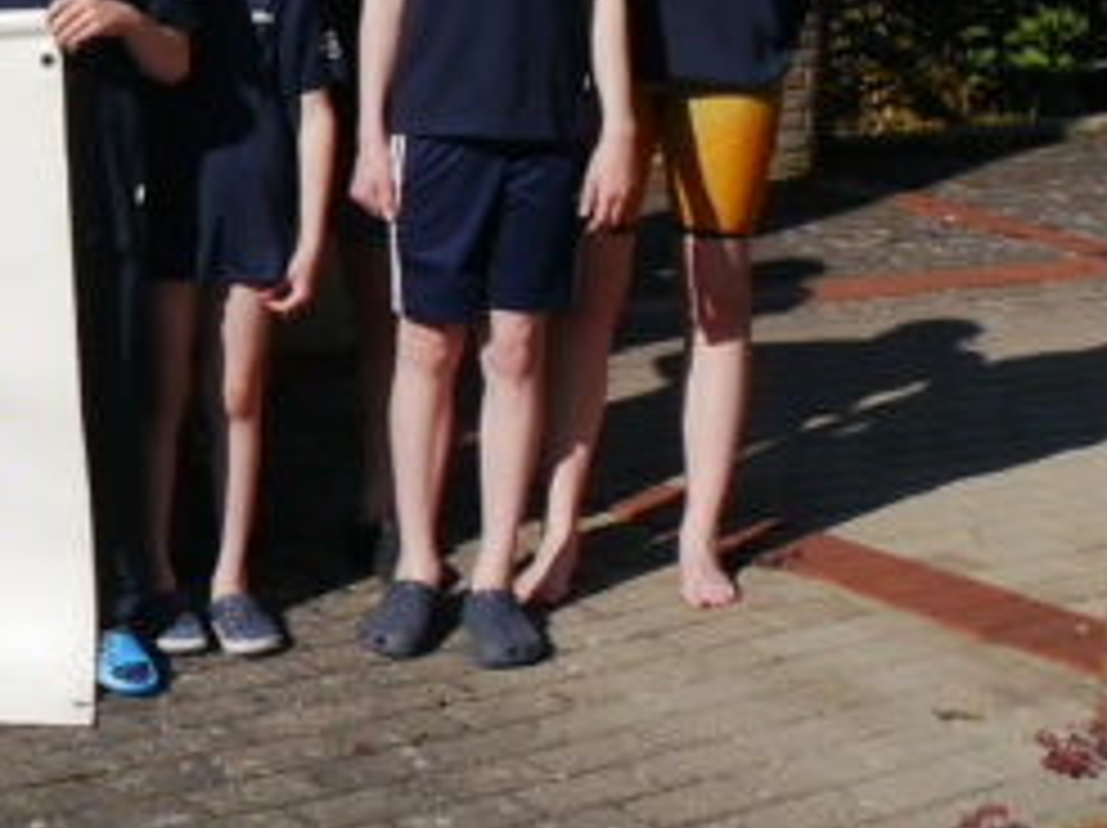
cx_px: -544
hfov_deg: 14.7
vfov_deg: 11.8
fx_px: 3994
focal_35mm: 125
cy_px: 108
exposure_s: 1/500
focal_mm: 20
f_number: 10
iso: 160
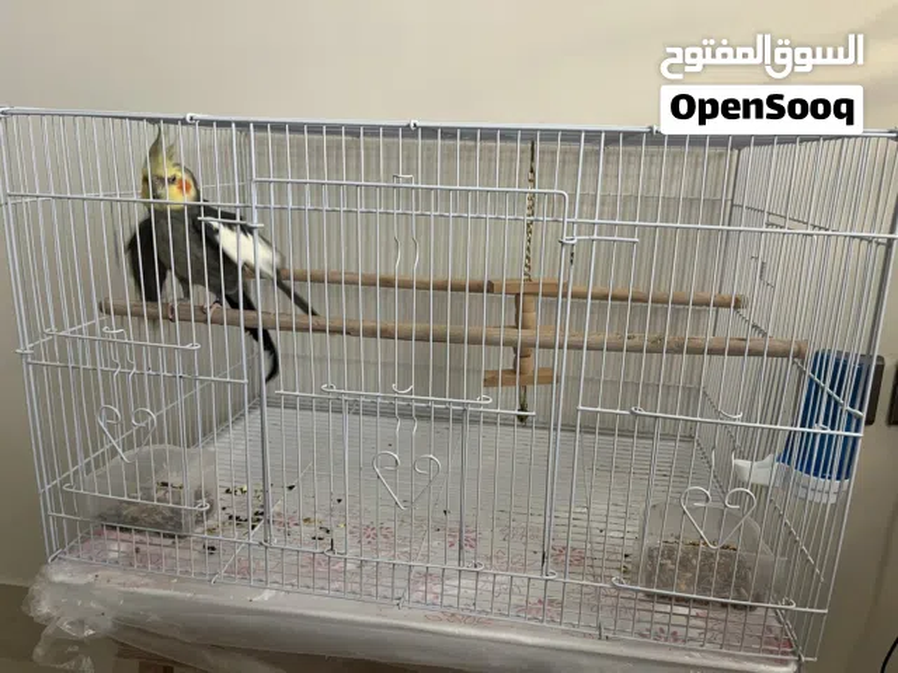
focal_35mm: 26
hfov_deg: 67.3
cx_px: 449
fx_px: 674
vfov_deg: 53.1
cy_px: 336
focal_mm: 5.1
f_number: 1.6
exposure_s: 1/60
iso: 320
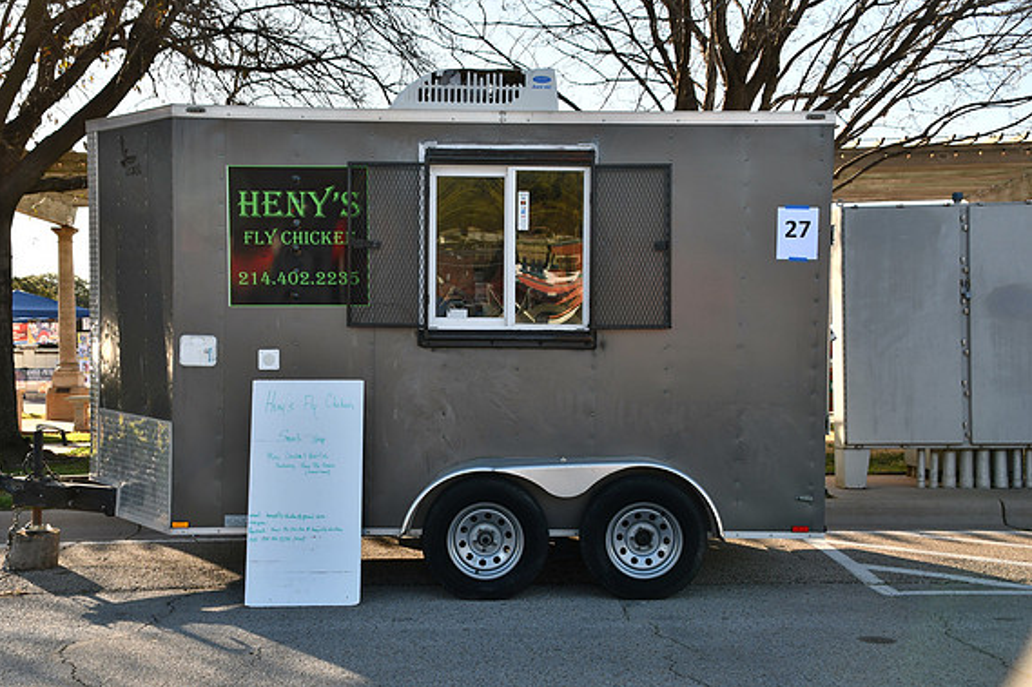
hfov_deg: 37.5
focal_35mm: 53
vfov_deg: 25.5
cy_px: 340
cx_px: 508
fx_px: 1519
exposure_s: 1/250
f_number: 8
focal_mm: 35
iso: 180
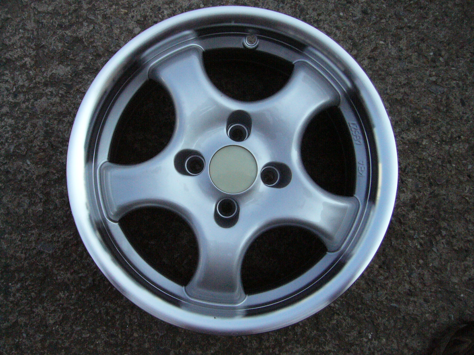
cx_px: 237
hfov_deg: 52.6
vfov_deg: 40.7
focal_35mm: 35
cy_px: 178
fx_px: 479
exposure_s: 1/800
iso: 400
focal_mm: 5.8
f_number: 5.6
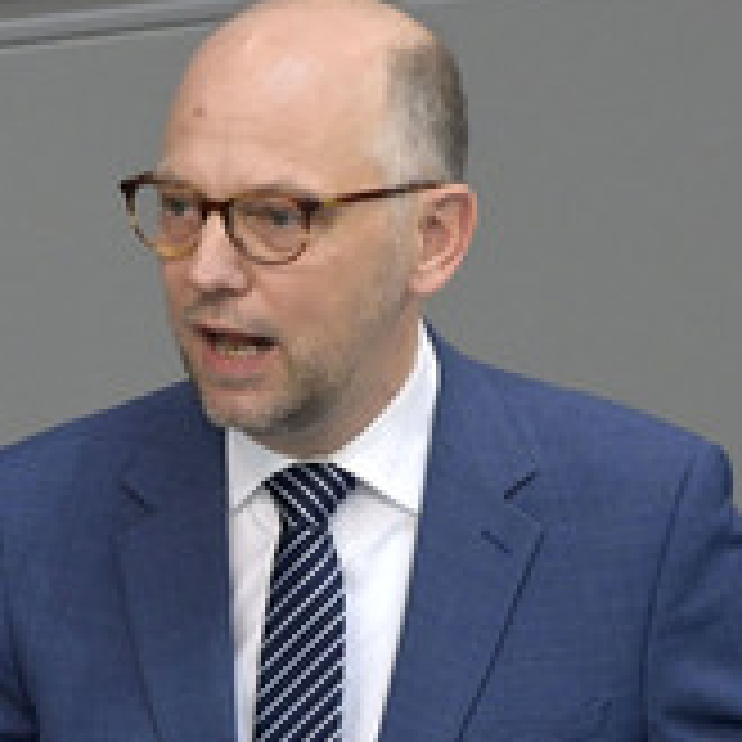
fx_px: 22020
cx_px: 223
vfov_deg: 1.9
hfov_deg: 1.9
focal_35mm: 908
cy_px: 652
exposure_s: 1/640
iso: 8000
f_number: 5.6
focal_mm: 390
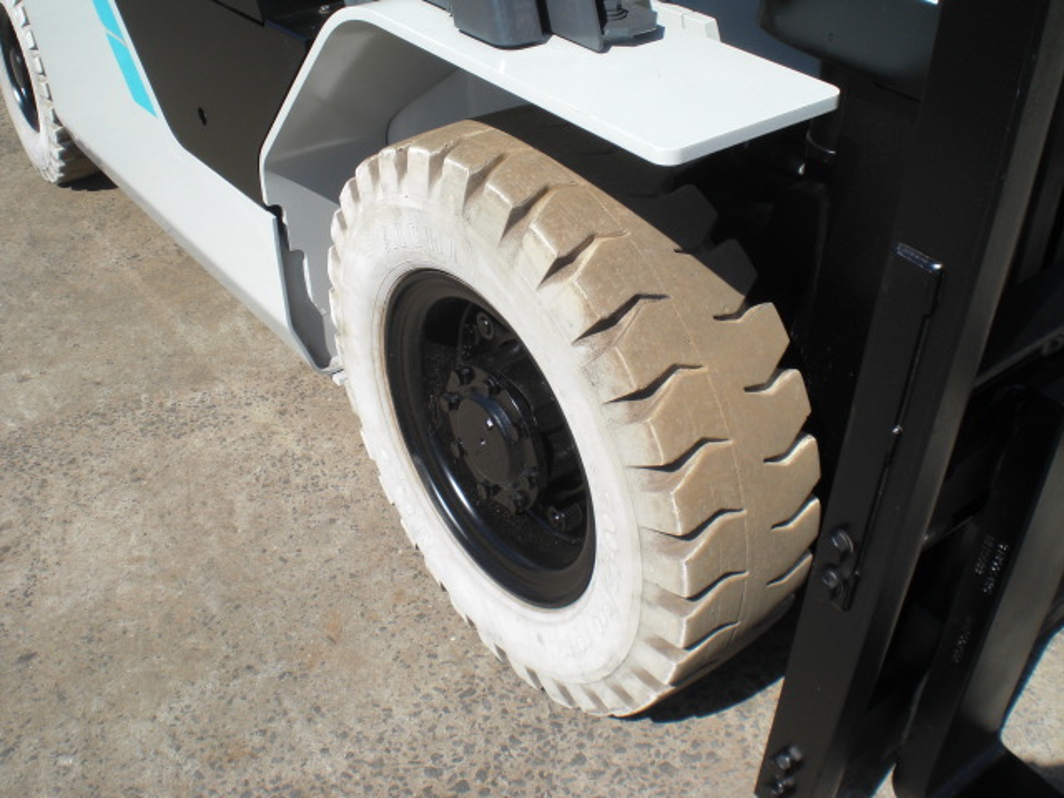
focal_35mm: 38
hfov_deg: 49.0
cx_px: 532
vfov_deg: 37.7
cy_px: 399
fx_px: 1168
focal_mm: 6.3
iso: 64
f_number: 5.6
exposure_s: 1/400
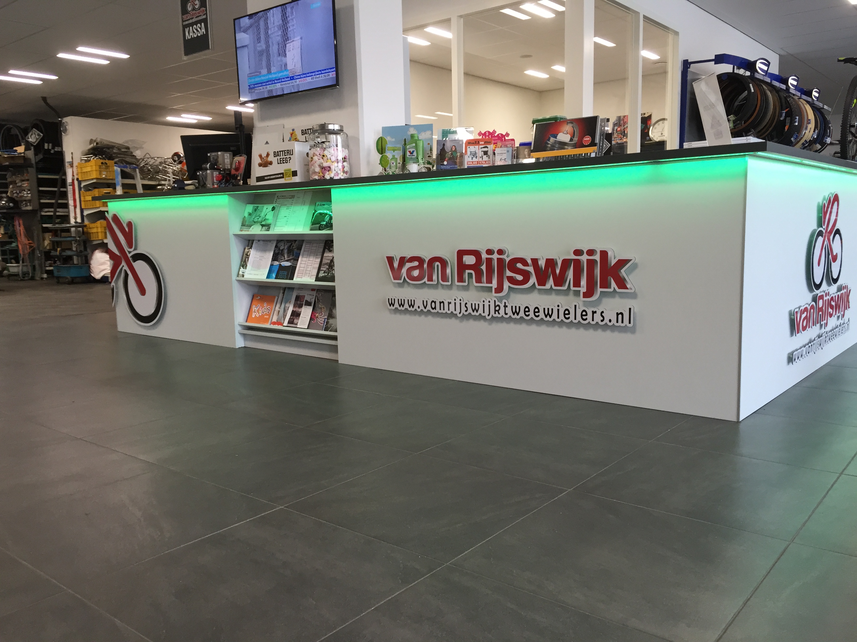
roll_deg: +1.0
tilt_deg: -6.4
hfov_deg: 61.7
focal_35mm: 29
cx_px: 428
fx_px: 718
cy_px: 321
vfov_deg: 48.2
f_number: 2.2
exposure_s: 1/30
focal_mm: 4.15
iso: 64
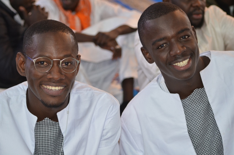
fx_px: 681
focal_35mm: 105
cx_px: 117
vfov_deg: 13.0
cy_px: 78
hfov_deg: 19.5
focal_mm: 70
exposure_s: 1/60
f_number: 4
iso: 800
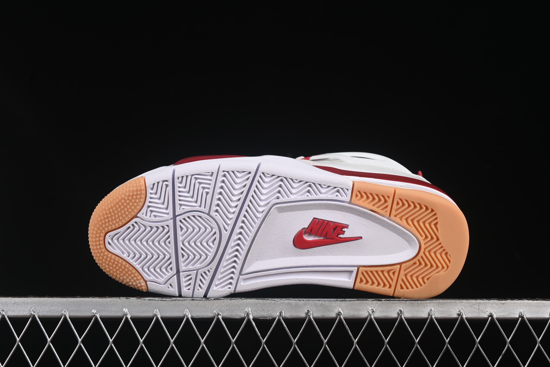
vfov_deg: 18.2
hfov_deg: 27.0
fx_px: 1146
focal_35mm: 75
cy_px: 184
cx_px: 275
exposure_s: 1/80
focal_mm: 50
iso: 160
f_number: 8
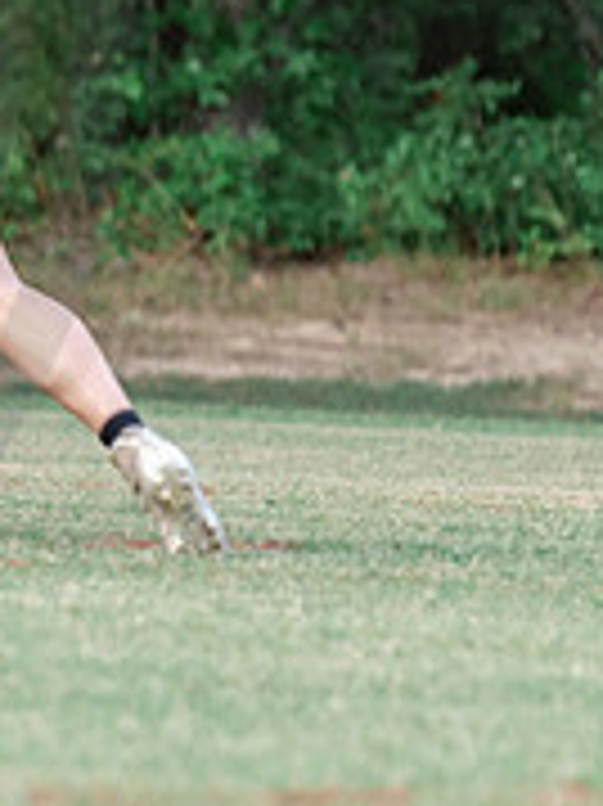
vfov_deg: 1.5
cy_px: 510
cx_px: -522
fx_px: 30137
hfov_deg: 1.1
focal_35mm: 1296
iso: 250
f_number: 2.8
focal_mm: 200
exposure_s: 1/250
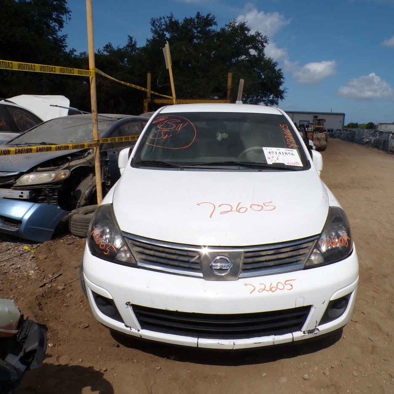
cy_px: 198
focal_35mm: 29
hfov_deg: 55.5
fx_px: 373
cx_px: 219
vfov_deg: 55.6
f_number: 5.8
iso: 100
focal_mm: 4.3
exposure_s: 1/1000
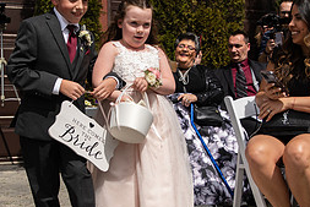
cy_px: 128
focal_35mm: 55
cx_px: 140
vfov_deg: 24.6
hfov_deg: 36.2
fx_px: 474
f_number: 2.8
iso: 125
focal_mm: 24
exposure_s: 1/4000
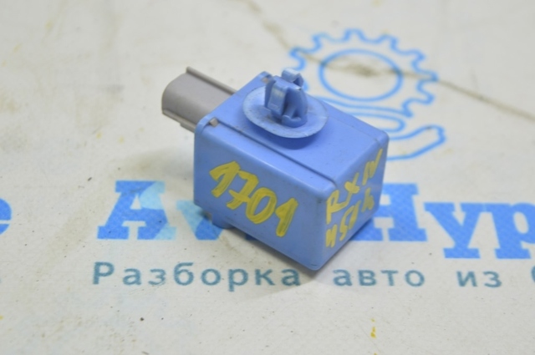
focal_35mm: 82
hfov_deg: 24.6
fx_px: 1224
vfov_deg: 16.5
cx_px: 268
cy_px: 178
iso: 400
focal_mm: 55
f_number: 5.6
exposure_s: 1/20
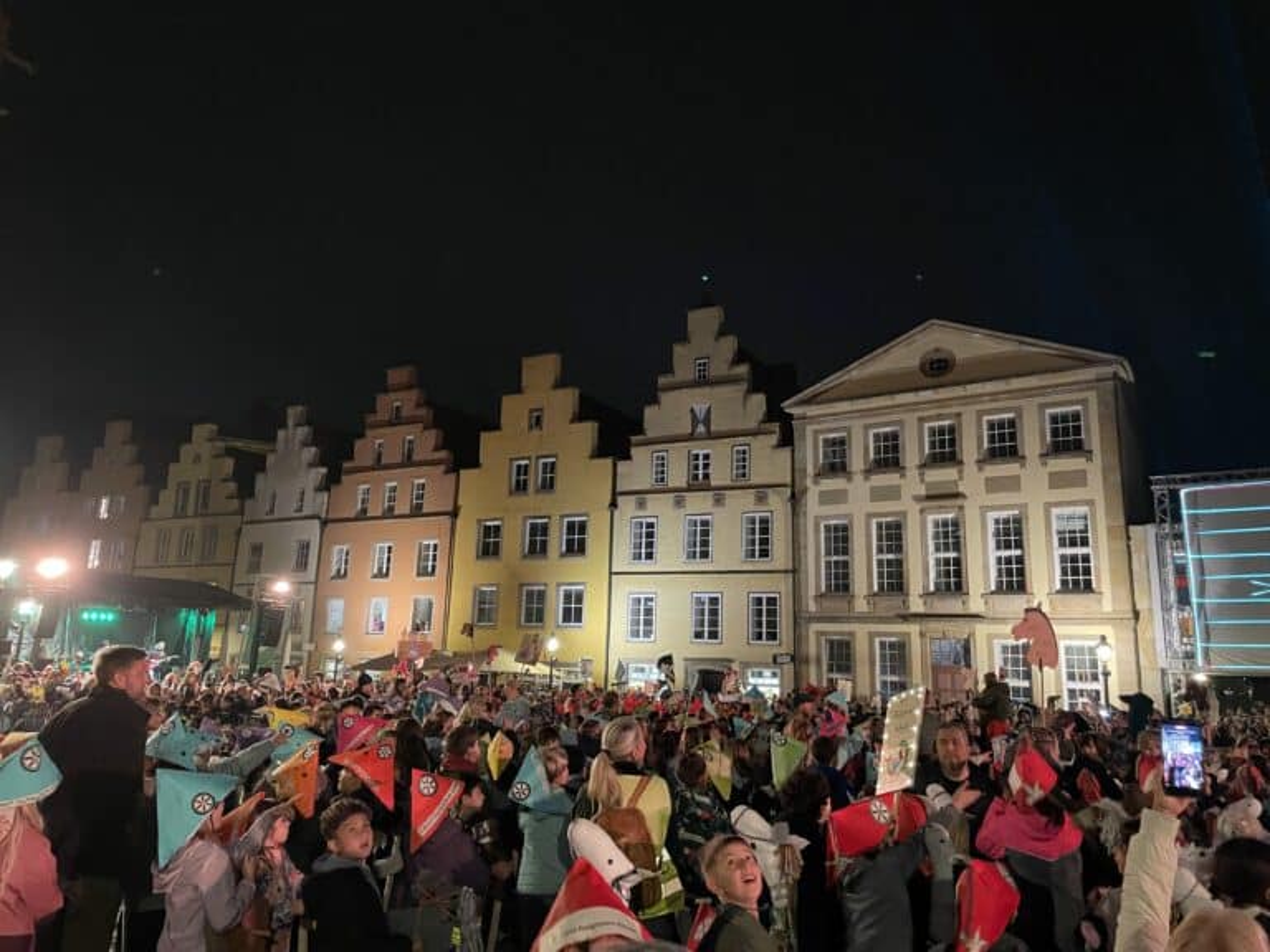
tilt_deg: +12.8
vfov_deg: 53.1
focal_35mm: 26
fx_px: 954
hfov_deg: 67.3
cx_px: 635
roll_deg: -2.3
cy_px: 476
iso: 640
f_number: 1.6
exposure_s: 1/30
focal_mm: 4.2
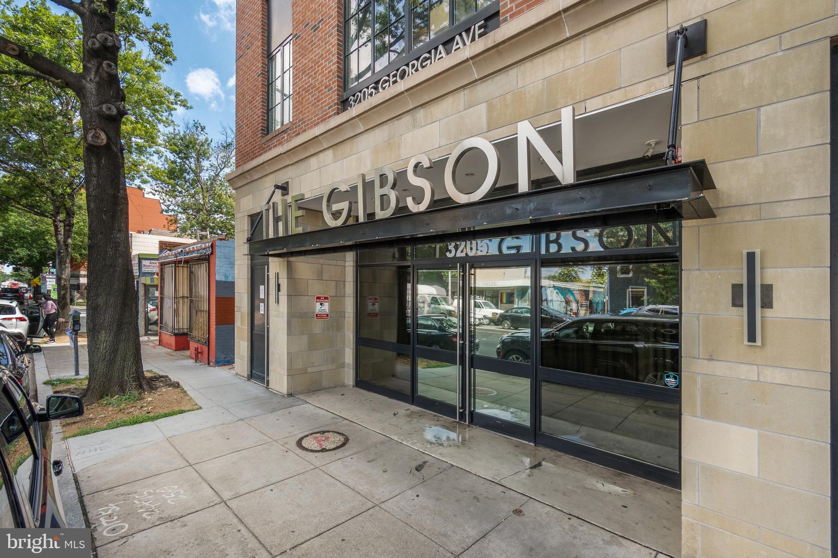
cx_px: 419
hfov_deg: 100.4
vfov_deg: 77.3
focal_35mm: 15
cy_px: 279
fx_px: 349
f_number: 8
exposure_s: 1/640
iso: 320
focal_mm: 10
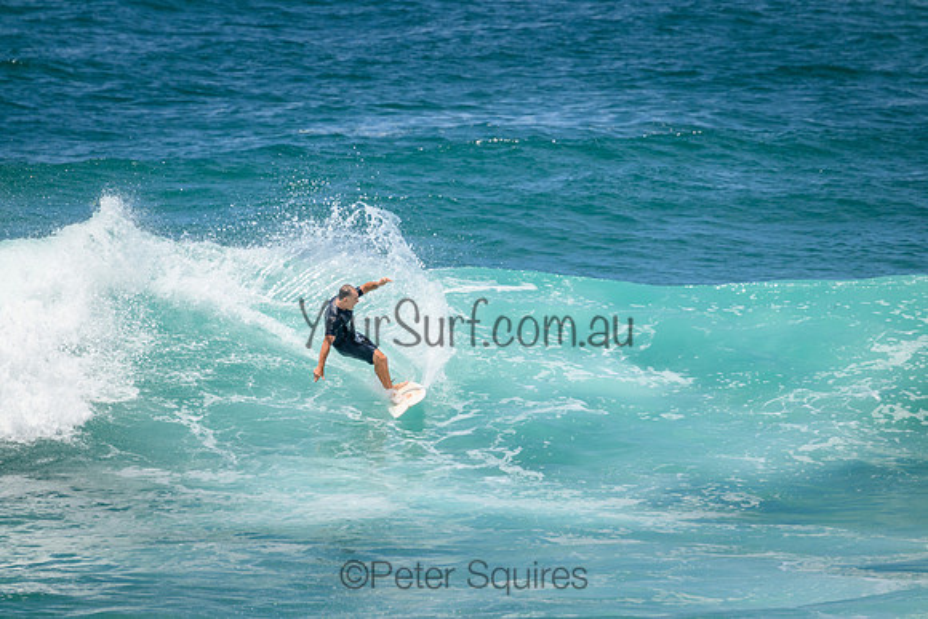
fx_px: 20626
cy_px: 310
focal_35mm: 800
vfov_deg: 1.7
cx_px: 464
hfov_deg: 2.6
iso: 800
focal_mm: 800
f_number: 11
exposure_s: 1/2000
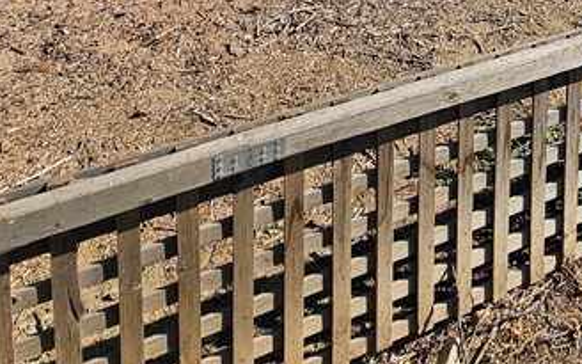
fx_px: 682
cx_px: 522
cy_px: -259
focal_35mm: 43
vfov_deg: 21.6
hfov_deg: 42.5
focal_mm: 2.2
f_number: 2.2
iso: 50
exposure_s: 1/2175
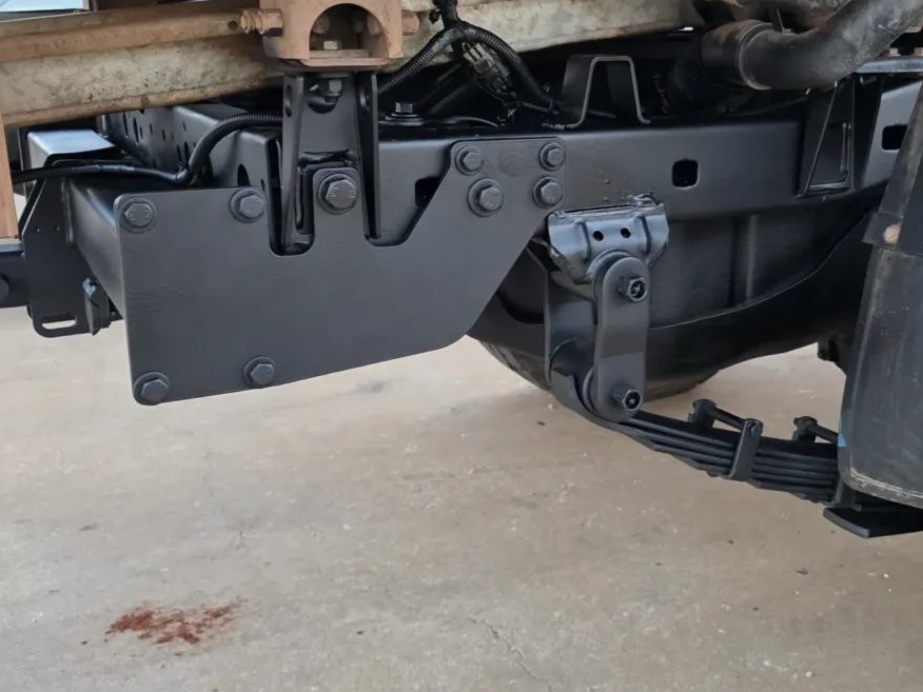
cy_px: 294
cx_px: 597
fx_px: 1120
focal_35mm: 42
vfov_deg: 34.3
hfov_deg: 44.3
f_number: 1.7
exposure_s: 1/120
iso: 250
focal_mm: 6.3
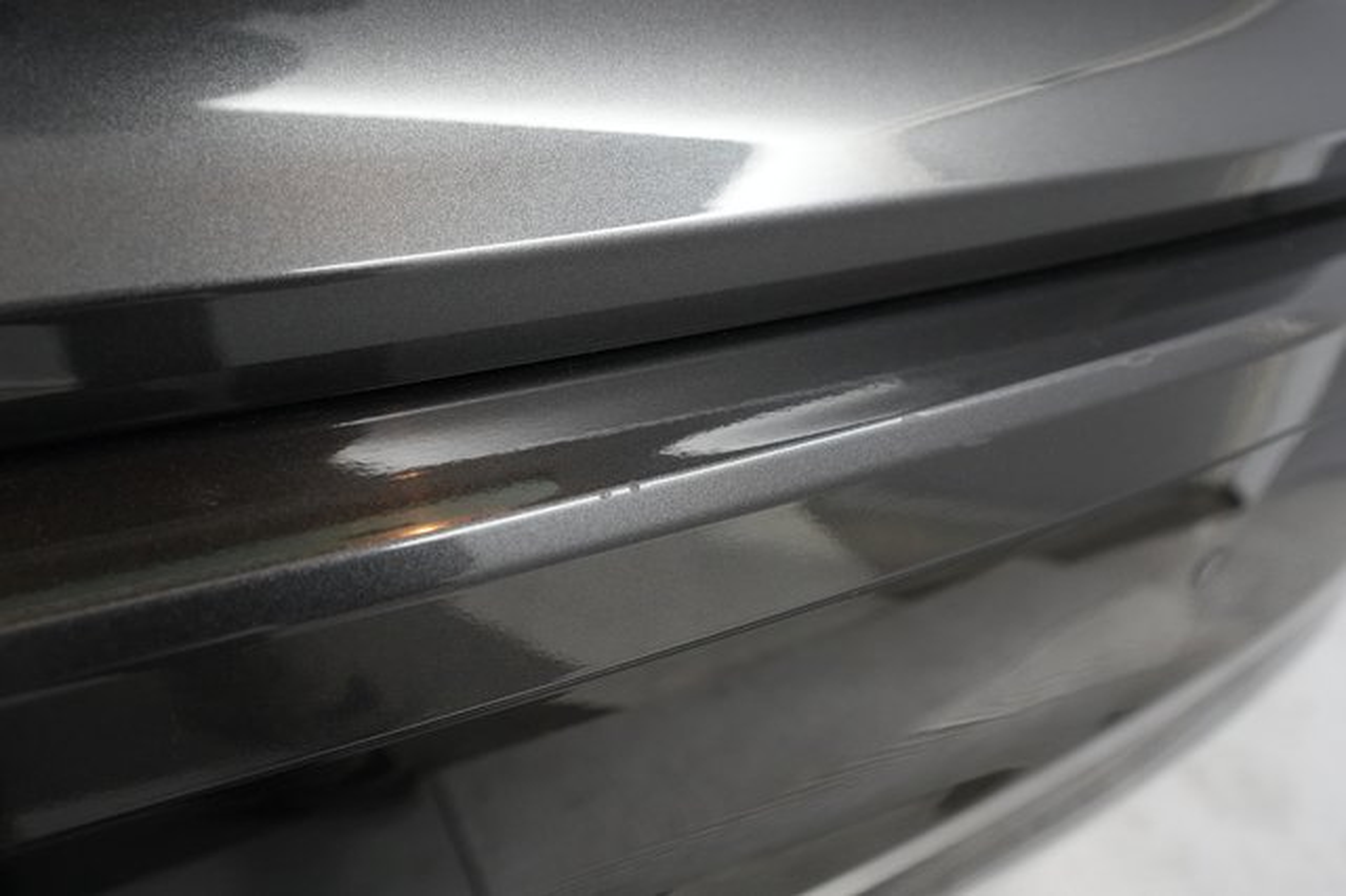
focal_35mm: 24
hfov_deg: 73.8
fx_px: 897
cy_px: 448
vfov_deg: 53.1
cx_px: 673
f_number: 4.5
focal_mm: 24
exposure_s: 1/125
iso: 4000
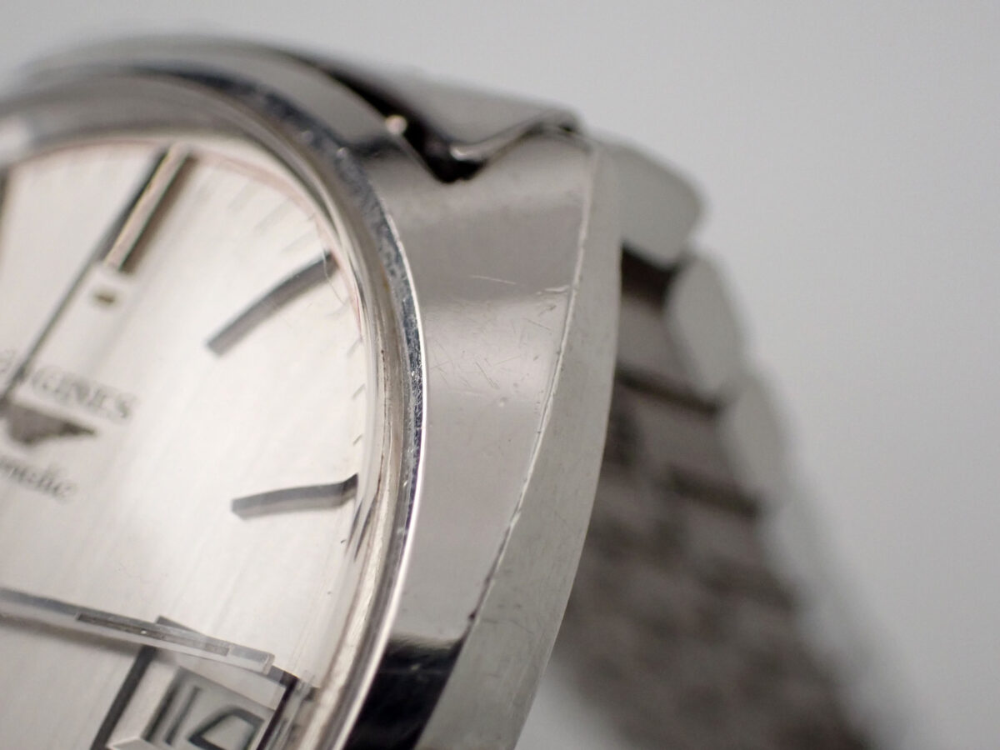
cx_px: 500
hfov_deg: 23.8
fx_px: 2369
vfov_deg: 18.0
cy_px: 375
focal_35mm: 82
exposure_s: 1/160
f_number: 4.3
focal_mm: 14.62
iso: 800
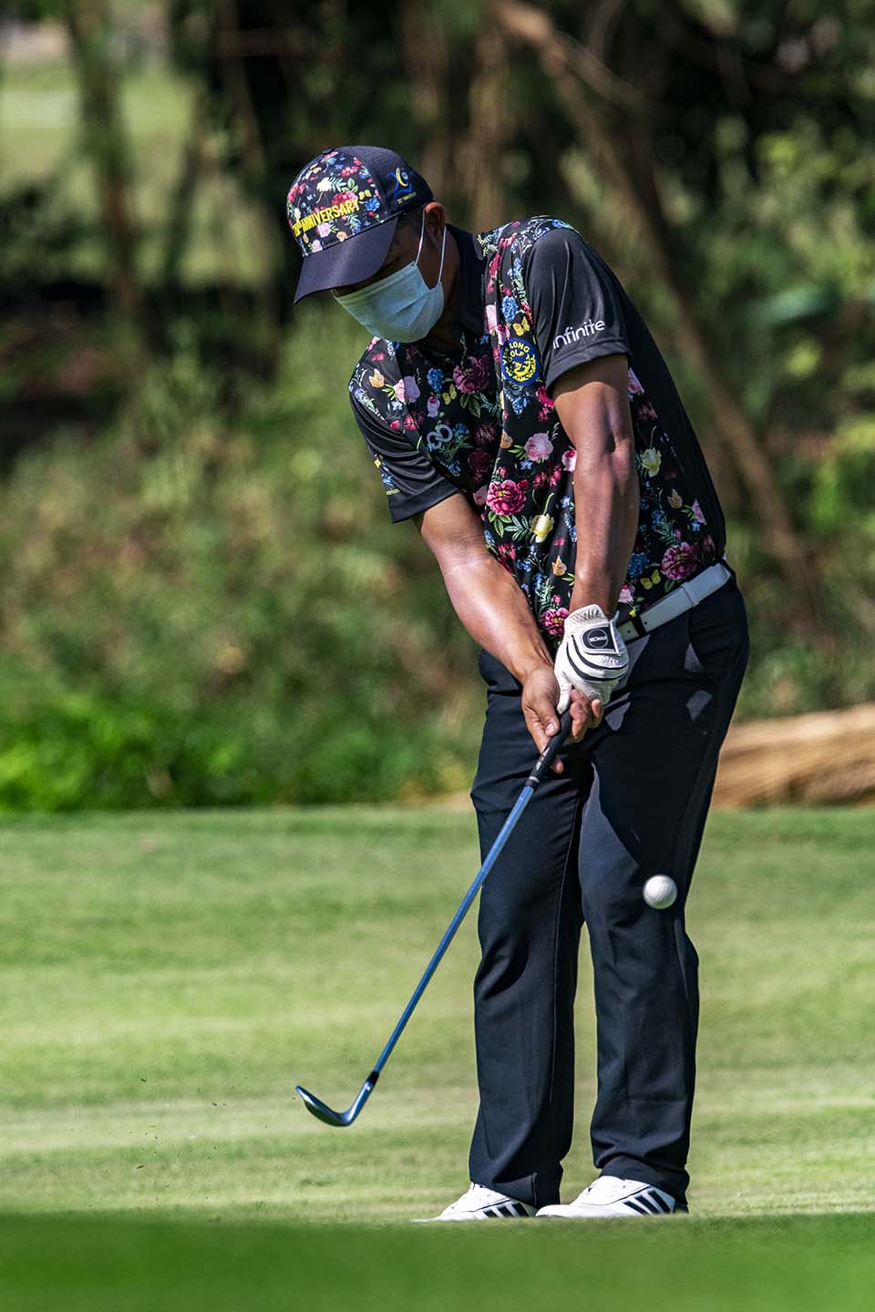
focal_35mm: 650
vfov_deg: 3.2
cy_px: 656
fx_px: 23696
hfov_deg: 2.1
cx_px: 438
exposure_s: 1/2000
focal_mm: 650
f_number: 9
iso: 450
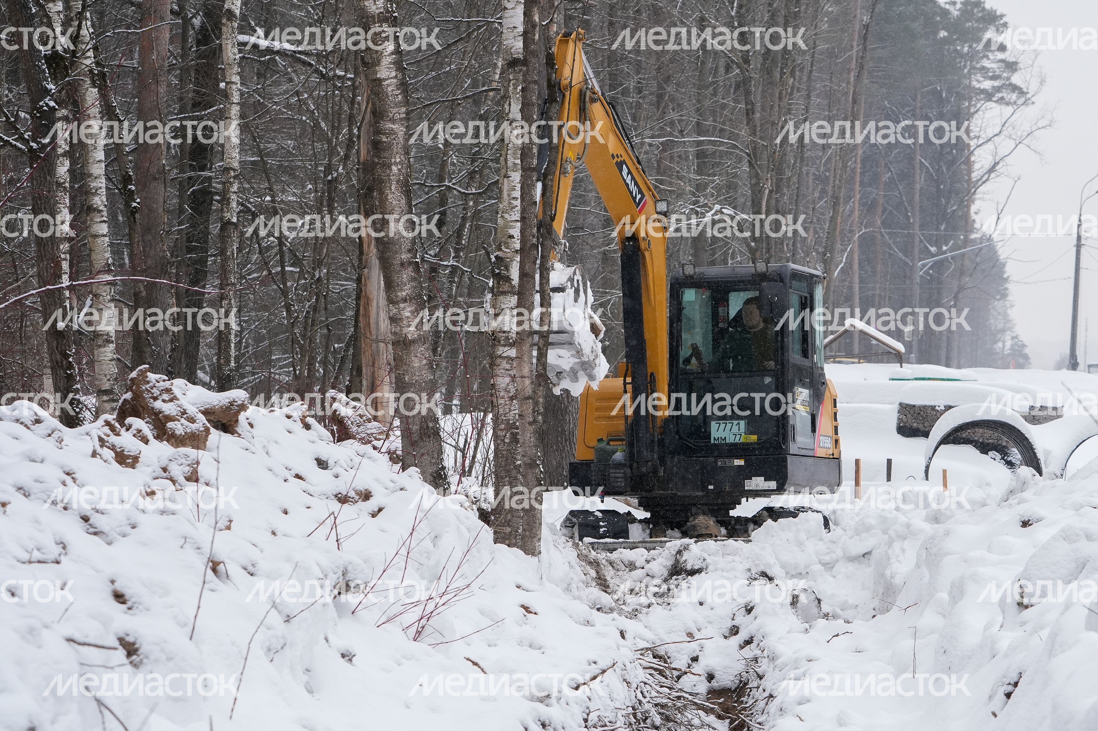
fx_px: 2897
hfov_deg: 21.5
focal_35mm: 95
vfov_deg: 14.4
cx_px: 549
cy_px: 366
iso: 1000
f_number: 6.3
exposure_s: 1/320
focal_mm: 95
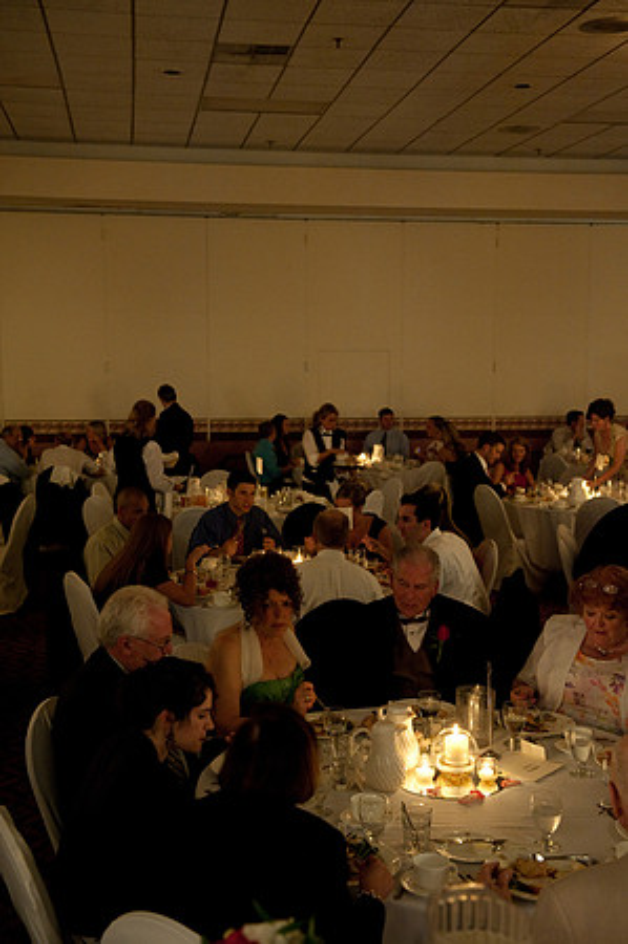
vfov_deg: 44.5
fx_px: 1154
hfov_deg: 30.4
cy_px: 472
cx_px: 314
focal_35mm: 44
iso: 3200
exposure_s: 1/40
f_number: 4
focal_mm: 44
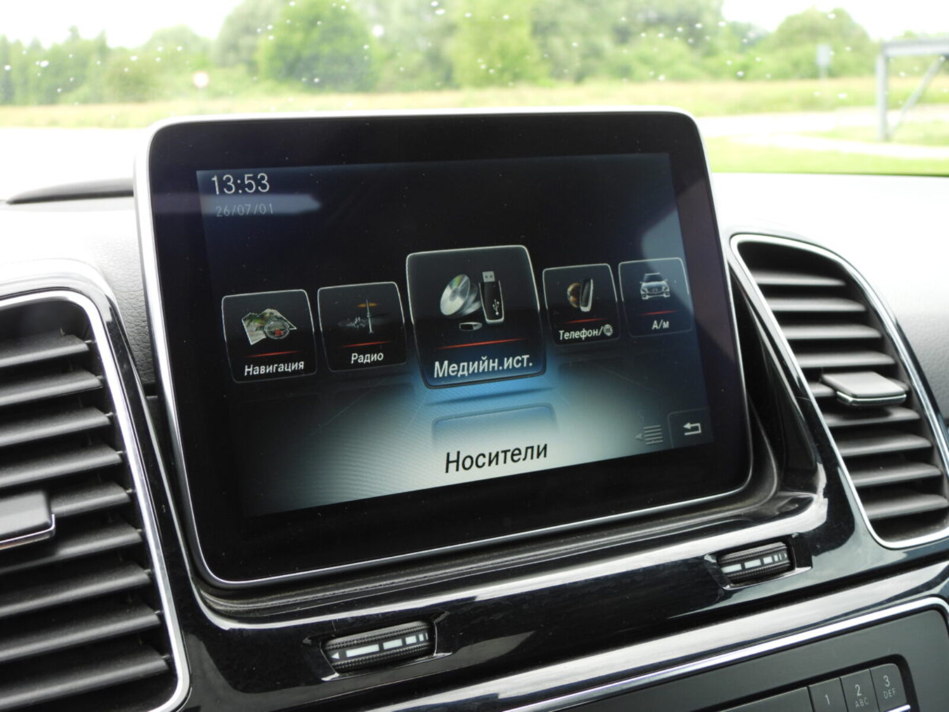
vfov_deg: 29.1
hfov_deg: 38.2
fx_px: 1371
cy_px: 356
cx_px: 474
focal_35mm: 50
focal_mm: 9
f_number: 3.2
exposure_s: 1/40
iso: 100
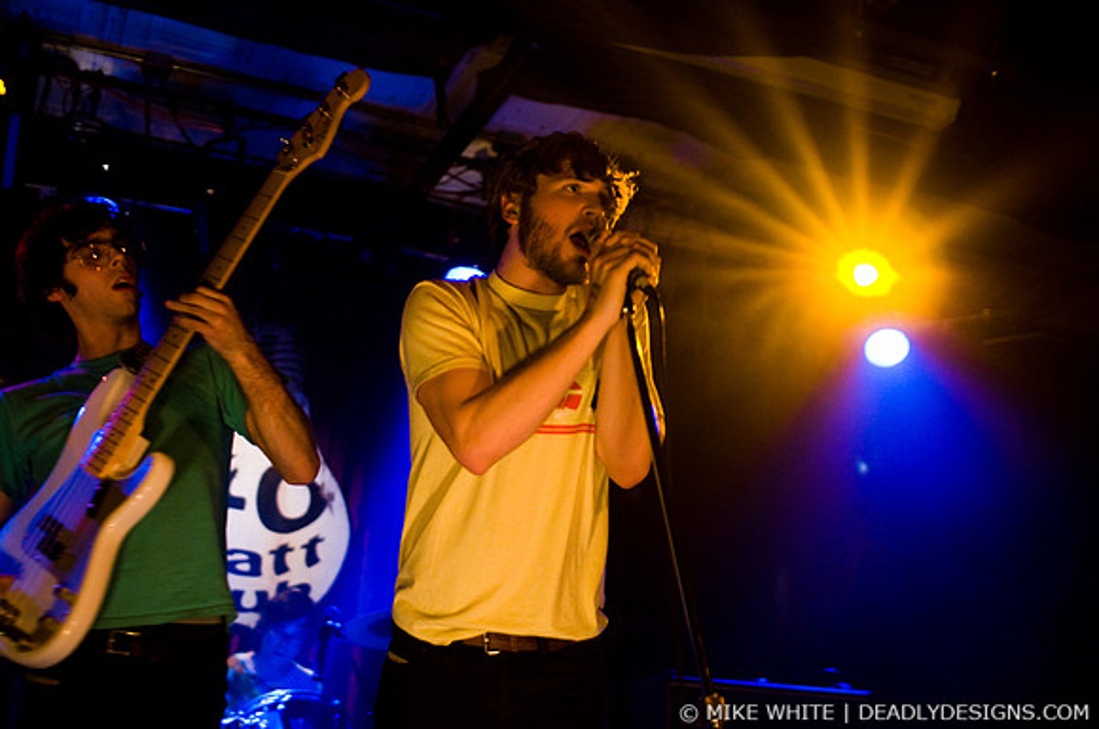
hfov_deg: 43.7
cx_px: 550
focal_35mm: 45
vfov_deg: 29.8
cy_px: 364
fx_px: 1372
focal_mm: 30
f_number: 1.6
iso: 800
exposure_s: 1/60
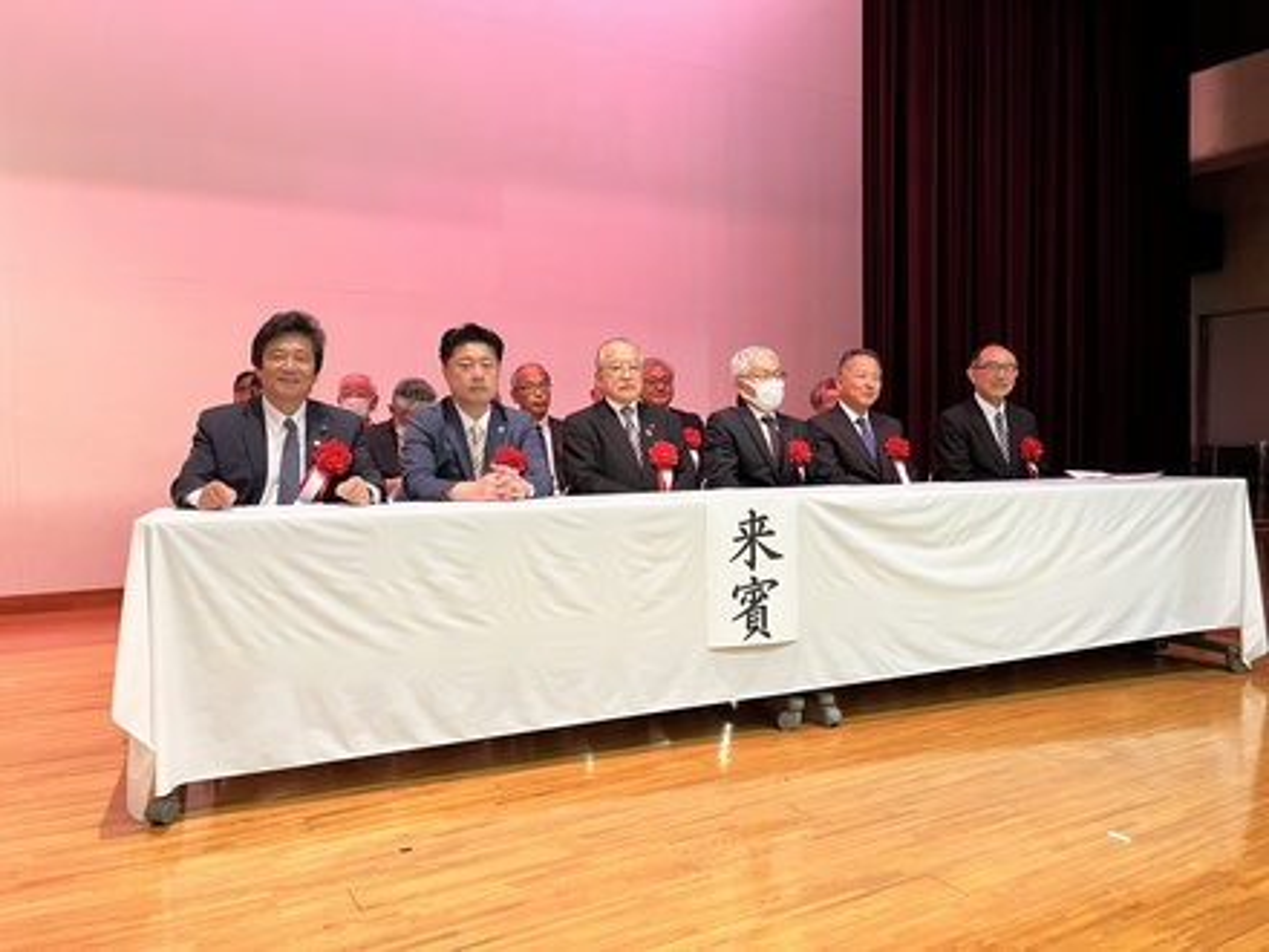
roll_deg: +0.3
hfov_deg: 67.3
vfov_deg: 53.1
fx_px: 953
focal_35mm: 26
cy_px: 476
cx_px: 634
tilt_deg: -2.6
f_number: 1.6
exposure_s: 1/60
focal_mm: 5.1
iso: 160
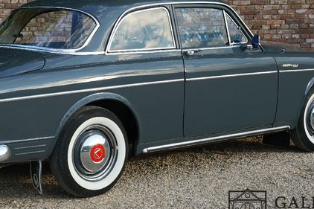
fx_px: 786
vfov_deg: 15.1
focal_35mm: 90
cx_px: 102
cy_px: 63
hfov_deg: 22.5
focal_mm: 47.6
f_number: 6.3
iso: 125
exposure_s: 1/60
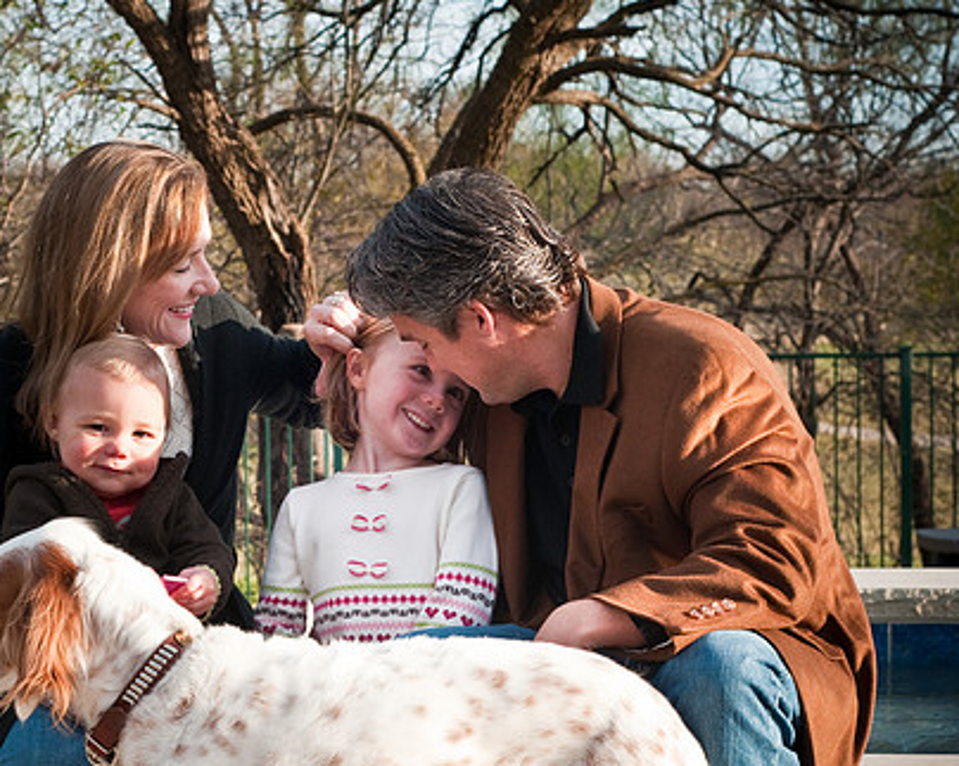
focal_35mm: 101
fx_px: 2866
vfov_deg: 15.2
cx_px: 287
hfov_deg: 18.9
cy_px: 449
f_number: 7.1
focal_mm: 50
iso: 200
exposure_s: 1/200
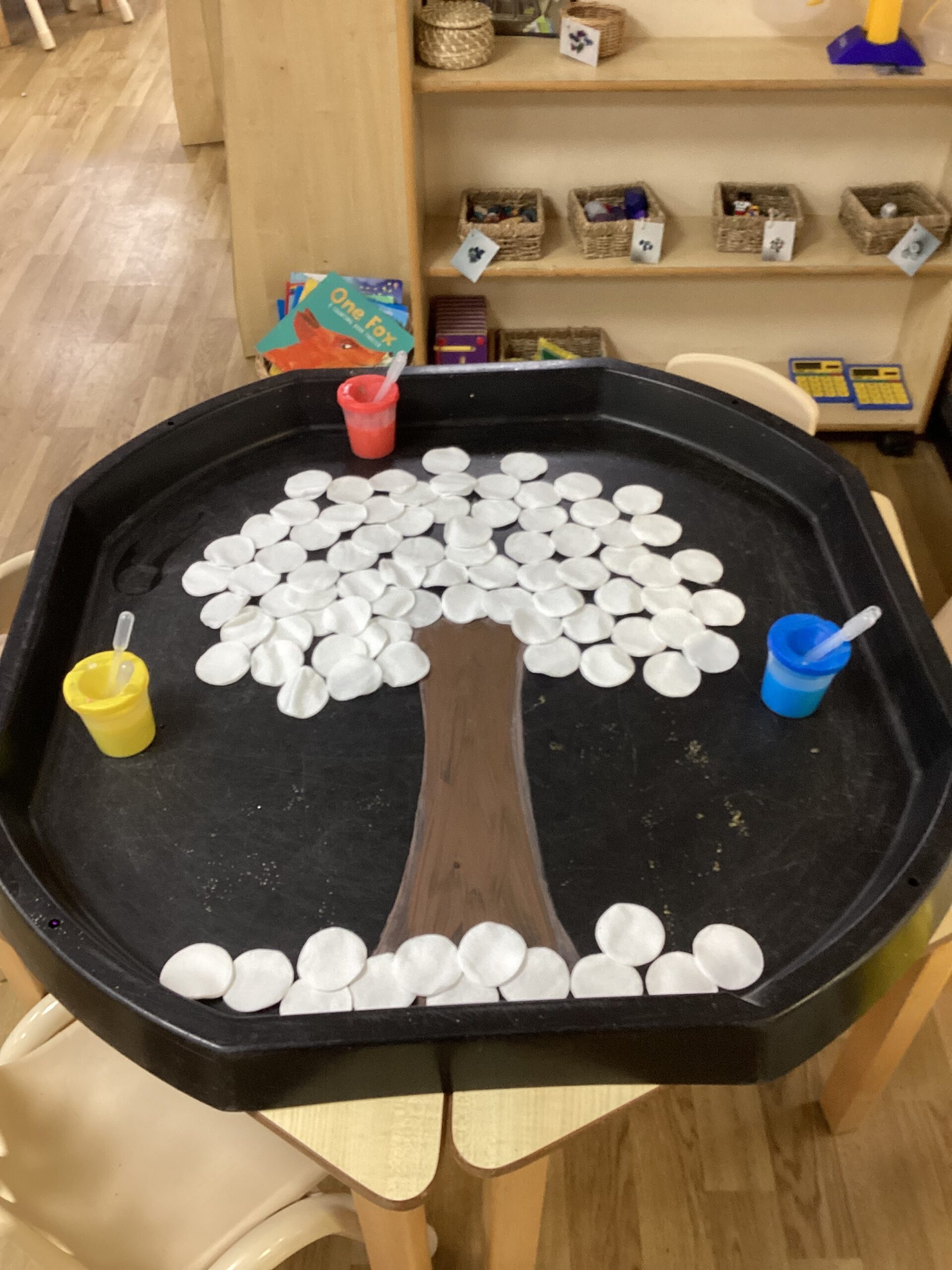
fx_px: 1137
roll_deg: +1.3
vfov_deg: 58.4
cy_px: 635
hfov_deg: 45.4
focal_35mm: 31
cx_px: 476
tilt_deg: -44.4
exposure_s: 1/50
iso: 100
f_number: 2.4
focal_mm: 3.3
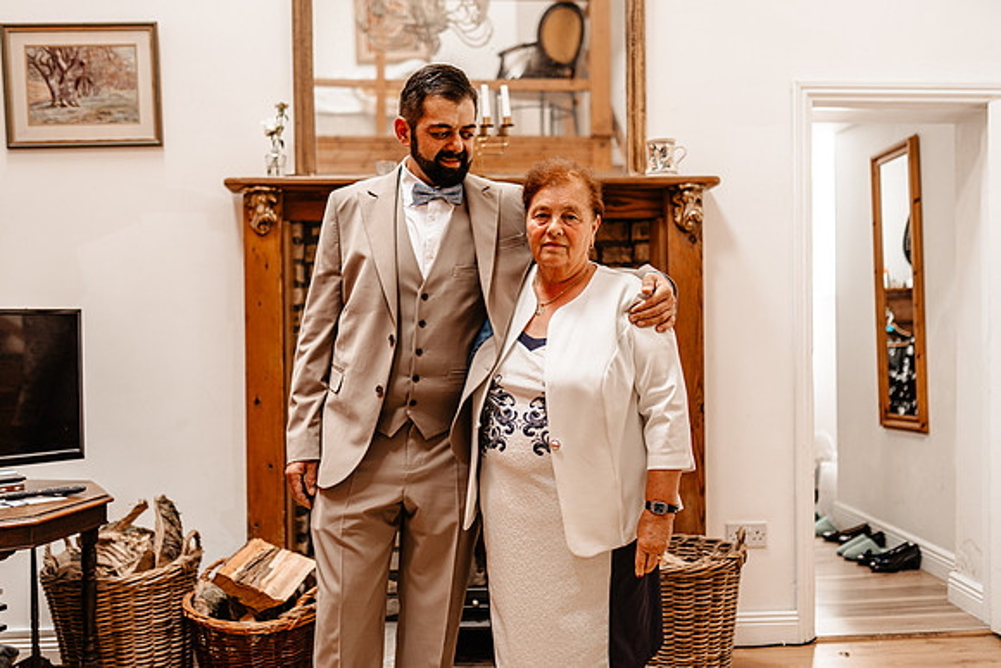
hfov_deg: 52.8
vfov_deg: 36.6
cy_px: 334
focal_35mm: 36
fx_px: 1009
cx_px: 490
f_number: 1.4
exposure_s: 1/200
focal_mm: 35
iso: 200
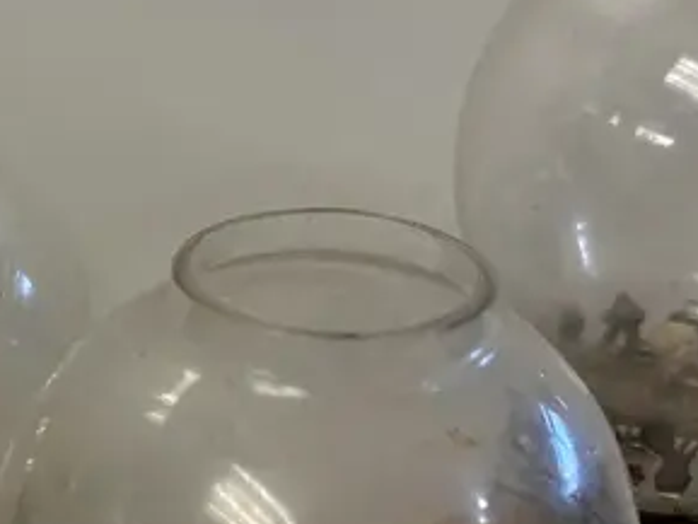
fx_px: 1715
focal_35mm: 85
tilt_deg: -36.7
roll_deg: +2.2
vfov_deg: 17.0
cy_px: 522
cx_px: 104
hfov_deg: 22.6
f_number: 1.78
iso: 160
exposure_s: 1/100
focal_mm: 6.86
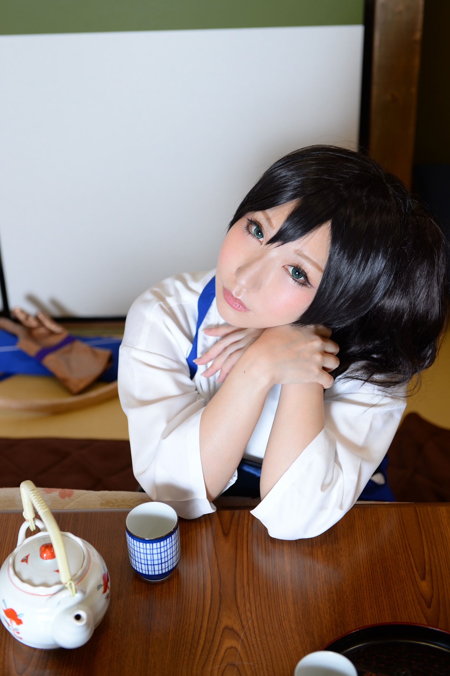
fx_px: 1013
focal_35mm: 54
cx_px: 204
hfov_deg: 25.0
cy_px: 304
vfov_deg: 36.9
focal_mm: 48
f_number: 3.5
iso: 200
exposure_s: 1/100
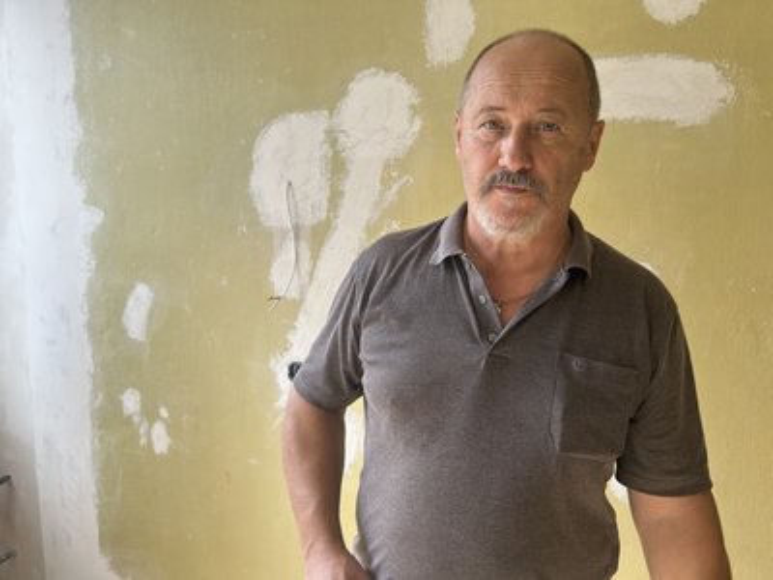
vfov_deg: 53.1
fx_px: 581
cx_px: 386
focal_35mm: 26
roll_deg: -0.4
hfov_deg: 67.3
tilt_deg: -7.7
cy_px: 290
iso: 40
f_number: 1.5
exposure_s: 1/277
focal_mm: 5.7
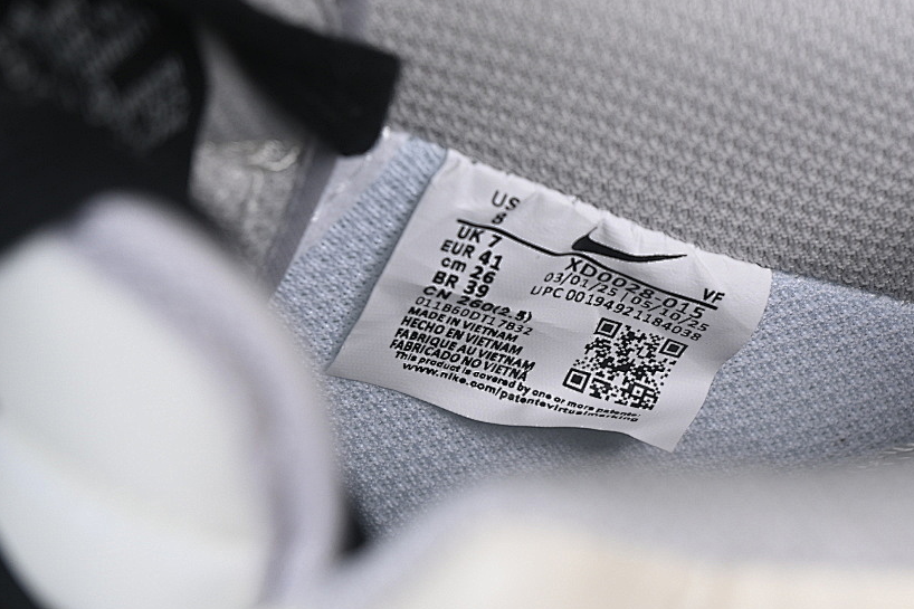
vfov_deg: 13.8
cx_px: 593
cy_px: 372
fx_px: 2513
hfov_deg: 20.6
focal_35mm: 99
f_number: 7.1
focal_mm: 50
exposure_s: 1/80
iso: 160
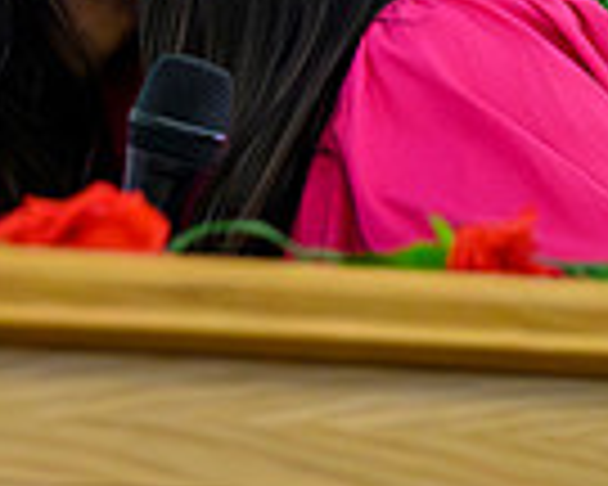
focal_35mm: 687
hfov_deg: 2.8
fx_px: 12362
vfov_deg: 2.3
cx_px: -239
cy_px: 124
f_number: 2.8
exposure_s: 1/200
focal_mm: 125
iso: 12800
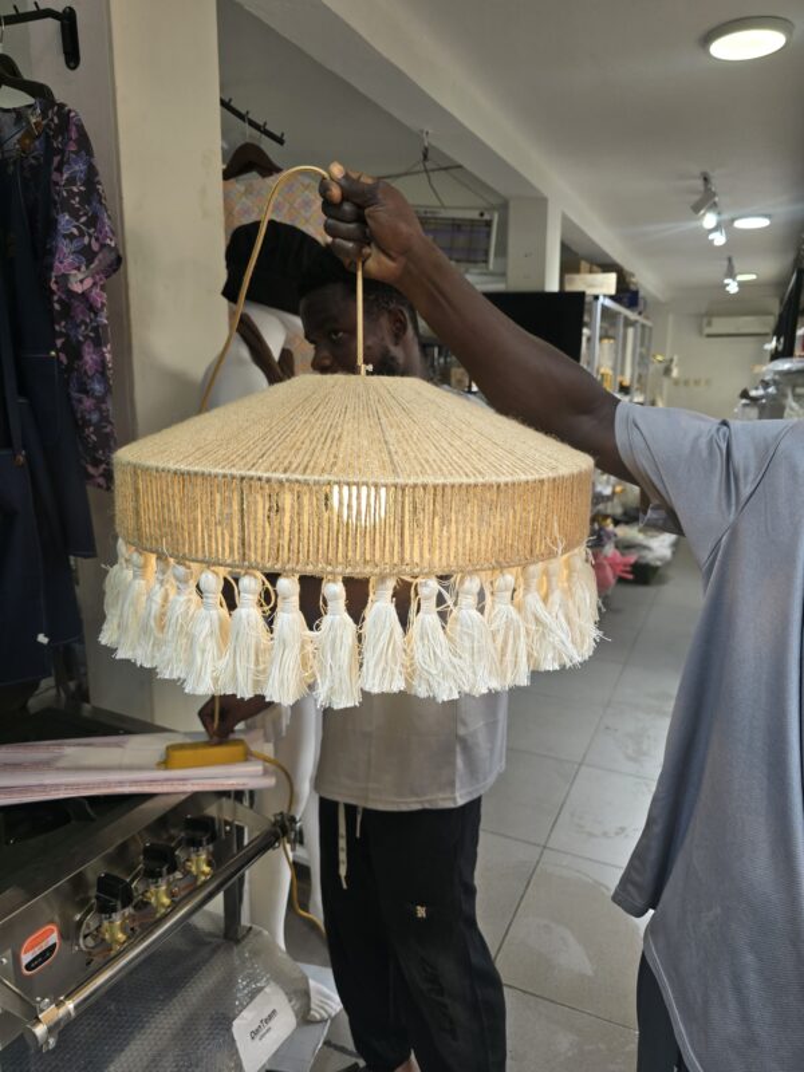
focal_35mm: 23
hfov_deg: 58.9
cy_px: 536
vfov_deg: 73.9
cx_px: 402
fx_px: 712
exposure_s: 1/180
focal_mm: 6.3
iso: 50
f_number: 1.7
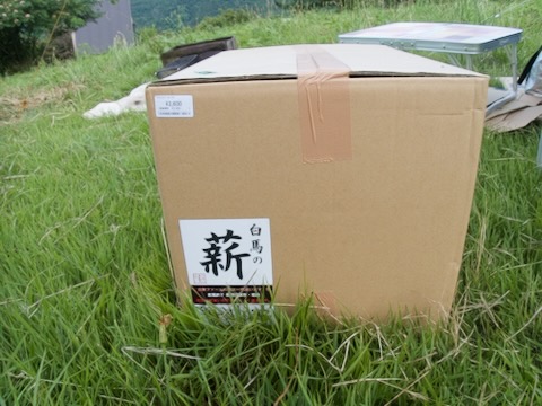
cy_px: 203
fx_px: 391
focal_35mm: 25
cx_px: 271
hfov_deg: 69.4
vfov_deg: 54.9
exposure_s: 1/250
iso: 100
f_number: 2.8
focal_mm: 4.5
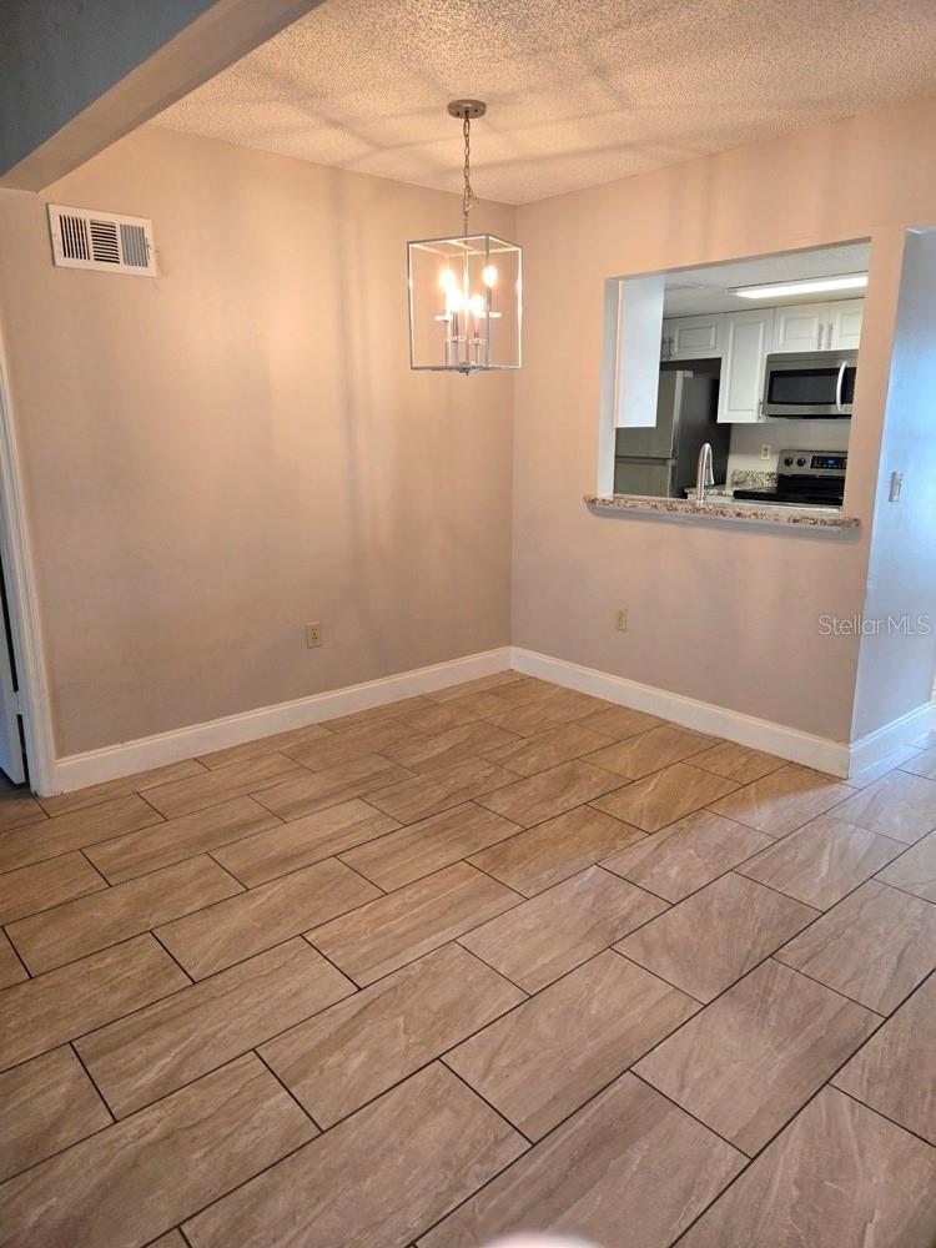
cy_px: 624
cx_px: 468
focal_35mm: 23
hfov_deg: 58.9
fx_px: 829
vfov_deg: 73.9
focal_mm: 5.4
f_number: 1.8
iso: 100
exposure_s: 1/60
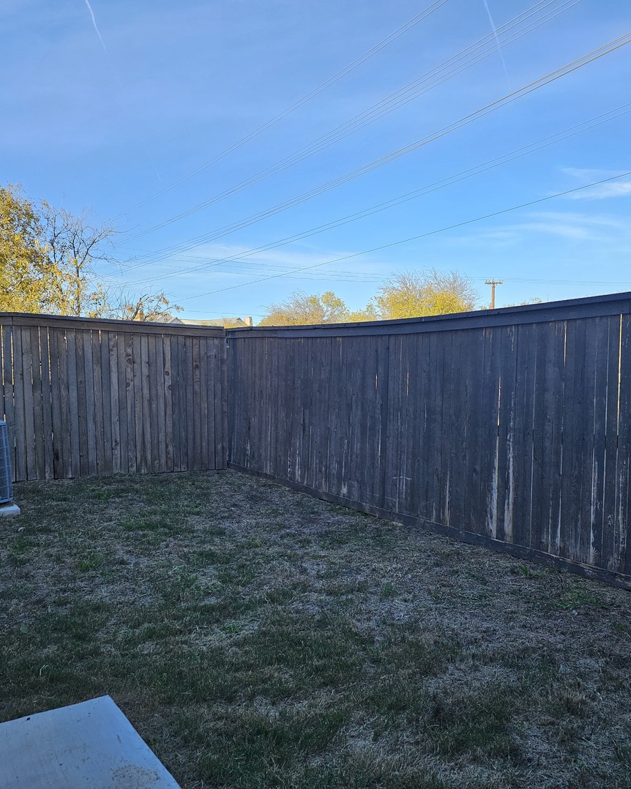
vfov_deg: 58.8
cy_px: 394
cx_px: 394
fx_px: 701
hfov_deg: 48.0
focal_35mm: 30
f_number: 1.7
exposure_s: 1/199
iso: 10
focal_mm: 6.3
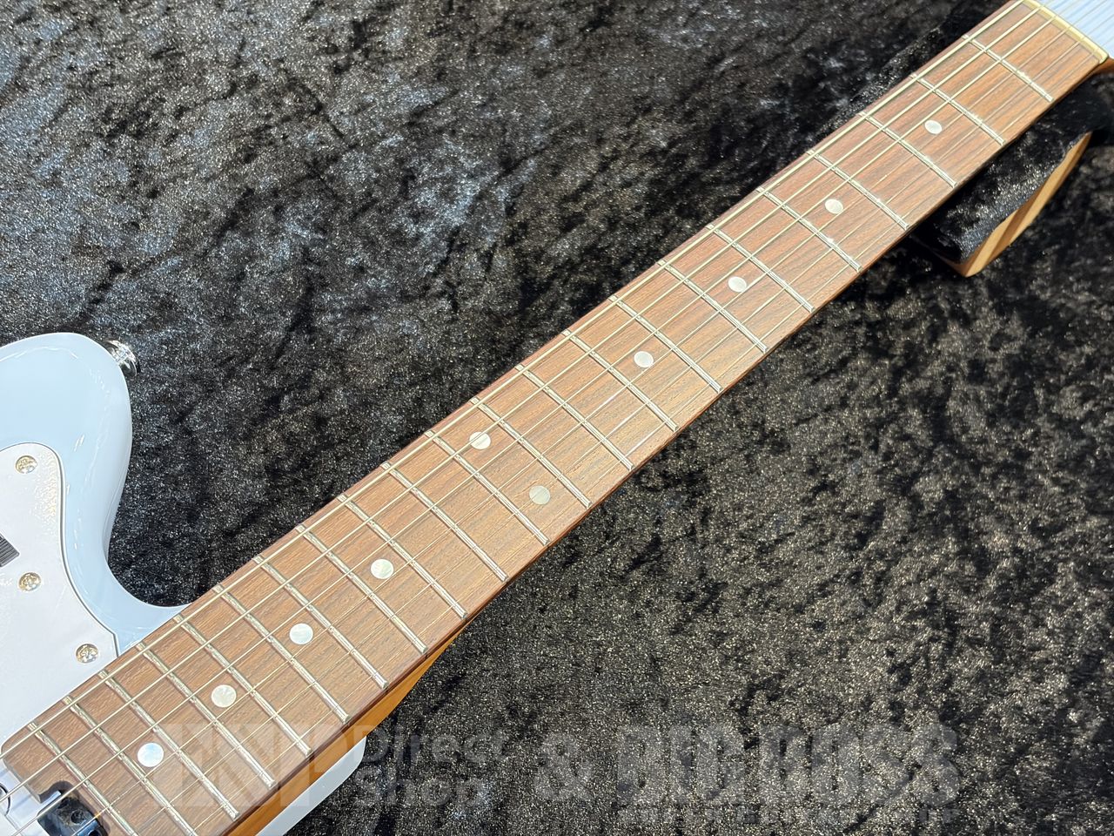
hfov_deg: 36.8
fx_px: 1673
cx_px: 557
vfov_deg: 28.0
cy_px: 418
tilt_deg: -53.2
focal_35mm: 52
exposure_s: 1/40
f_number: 1.6
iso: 200
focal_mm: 5.96
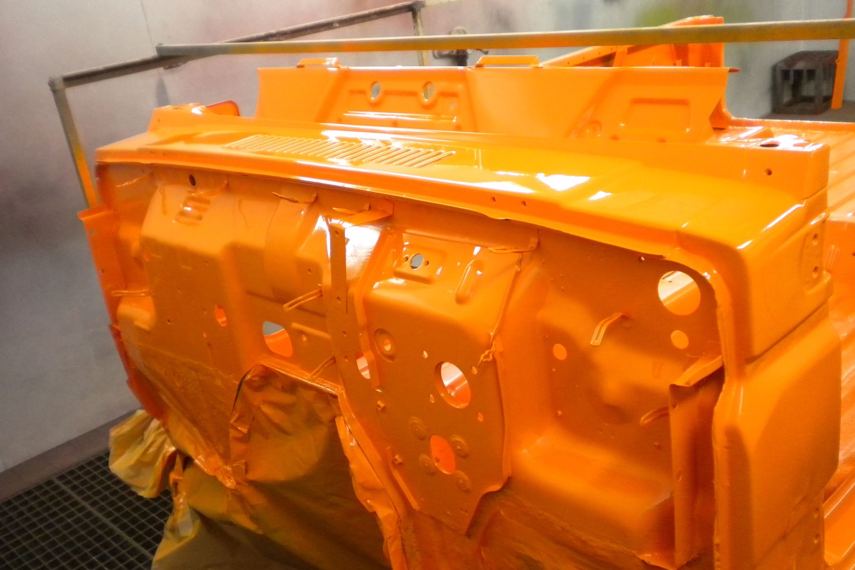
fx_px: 879
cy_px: 311
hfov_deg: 51.9
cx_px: 427
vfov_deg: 35.9
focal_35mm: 37
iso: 400
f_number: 3.1
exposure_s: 1/122
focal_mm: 6.3
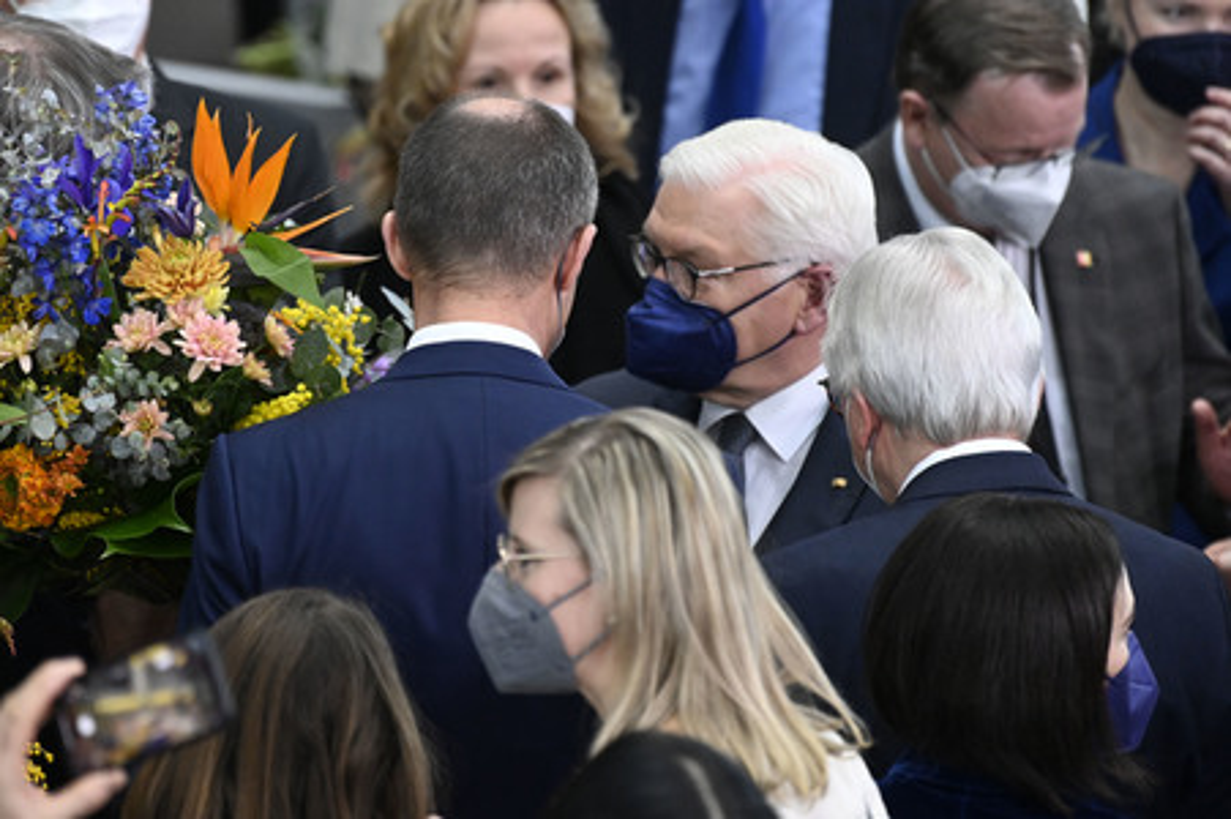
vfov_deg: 2.7
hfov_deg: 4.1
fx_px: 17084
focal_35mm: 500
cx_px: 616
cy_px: 410
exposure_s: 1/400
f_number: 5.6
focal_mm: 500
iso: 8000
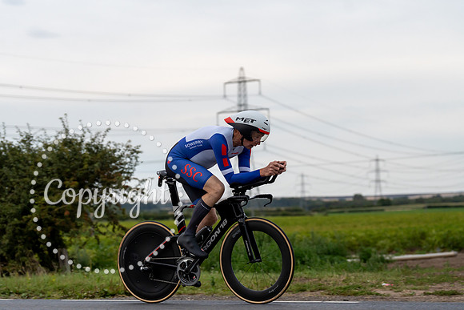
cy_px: 155
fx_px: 1134
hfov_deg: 23.1
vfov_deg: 15.5
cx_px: 232
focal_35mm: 88
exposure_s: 1/800
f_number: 3.5
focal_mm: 88
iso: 1000
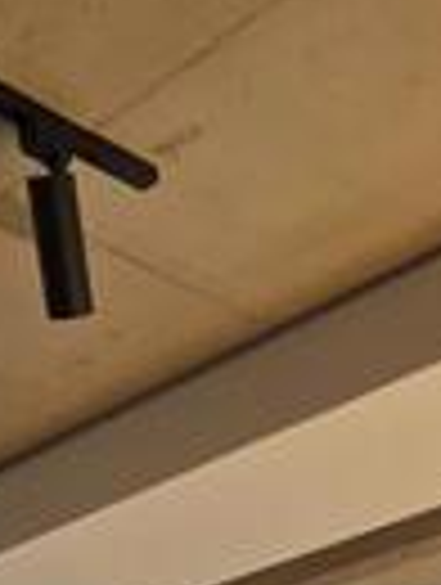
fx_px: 1354
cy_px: 1296
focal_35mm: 80
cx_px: 238
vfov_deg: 16.0
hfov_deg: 18.5
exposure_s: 1/114
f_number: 1.9
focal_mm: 2.2
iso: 20
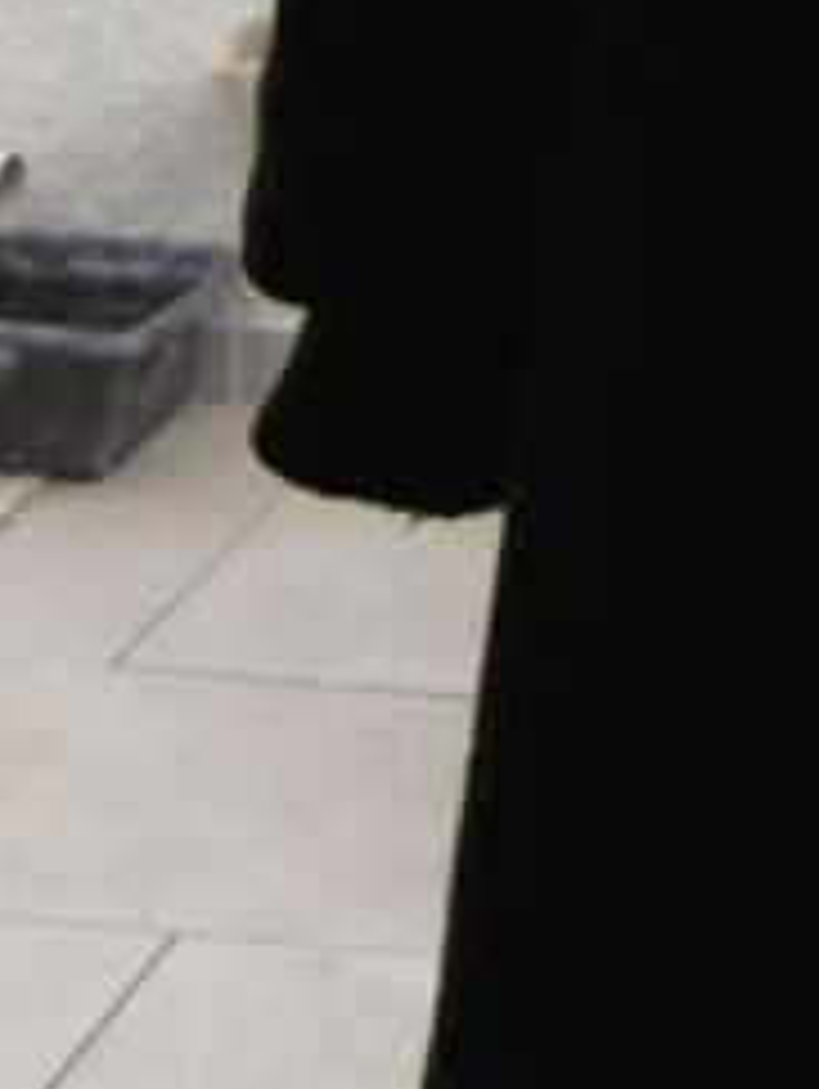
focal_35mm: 132
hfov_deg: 10.7
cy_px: -556
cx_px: 1382
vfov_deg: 14.0
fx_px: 4157
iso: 250
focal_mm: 4.3
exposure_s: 1/80
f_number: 3.1
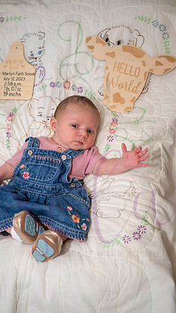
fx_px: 457
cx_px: 78
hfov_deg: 21.8
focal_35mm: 55
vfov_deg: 37.9
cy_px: 161
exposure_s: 1/250
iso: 800
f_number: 4
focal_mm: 50
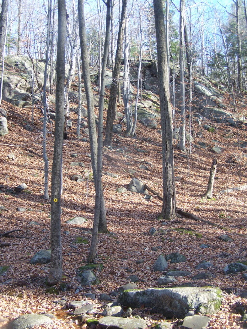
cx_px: 124
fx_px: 361
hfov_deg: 37.7
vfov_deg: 49.0
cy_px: 164
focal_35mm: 38
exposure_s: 1/100
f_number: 2.8
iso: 80
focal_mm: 6.3
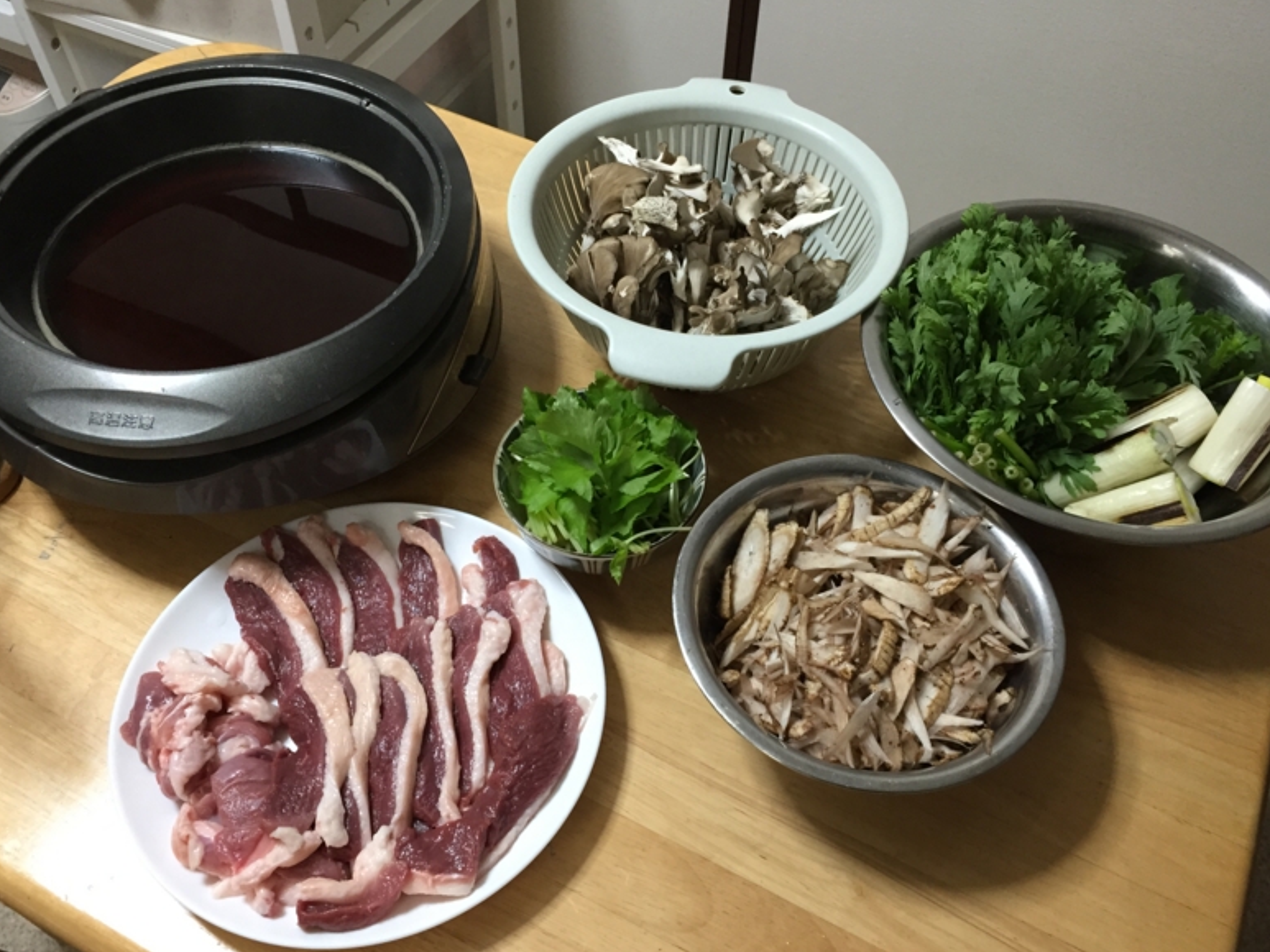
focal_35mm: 30
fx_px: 1101
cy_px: 486
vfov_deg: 46.8
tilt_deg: -52.8
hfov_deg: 60.0
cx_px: 649
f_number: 2.2
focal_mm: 4.15
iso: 125
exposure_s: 1/30
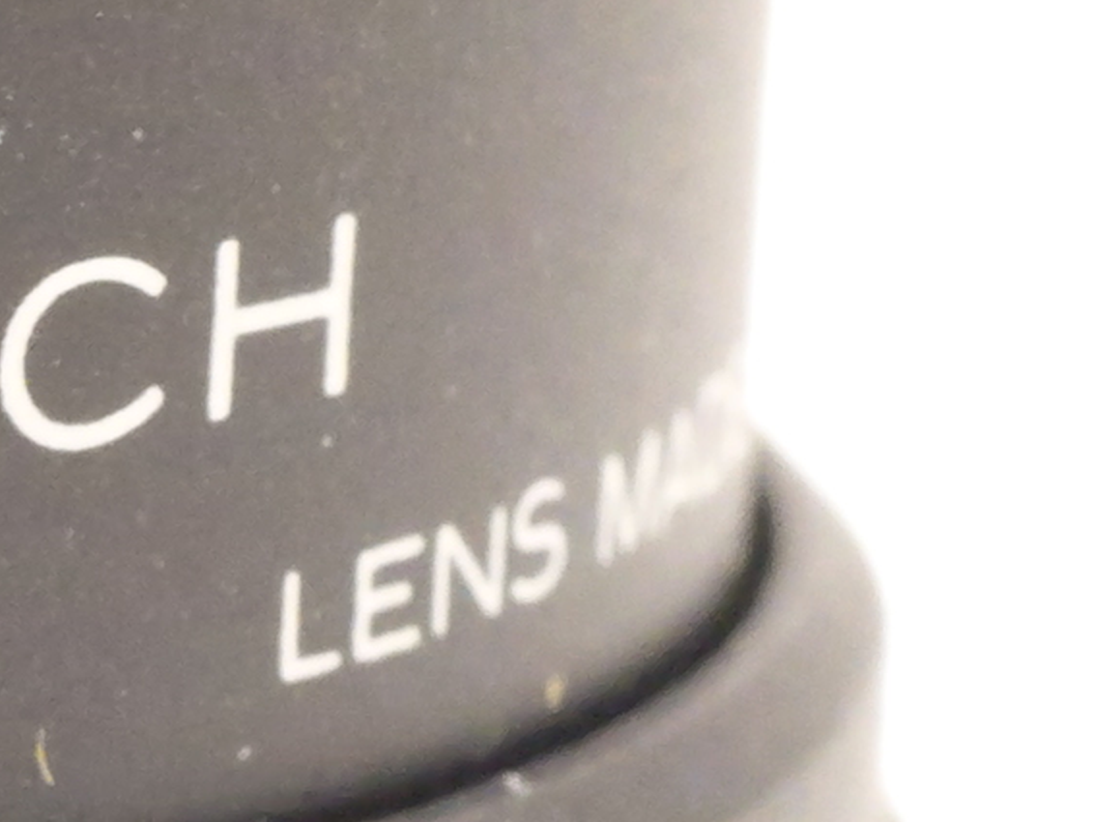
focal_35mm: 434
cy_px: 843
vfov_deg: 3.4
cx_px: -1220
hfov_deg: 4.5
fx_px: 13722
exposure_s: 1/40
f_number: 8
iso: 3200
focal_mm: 30
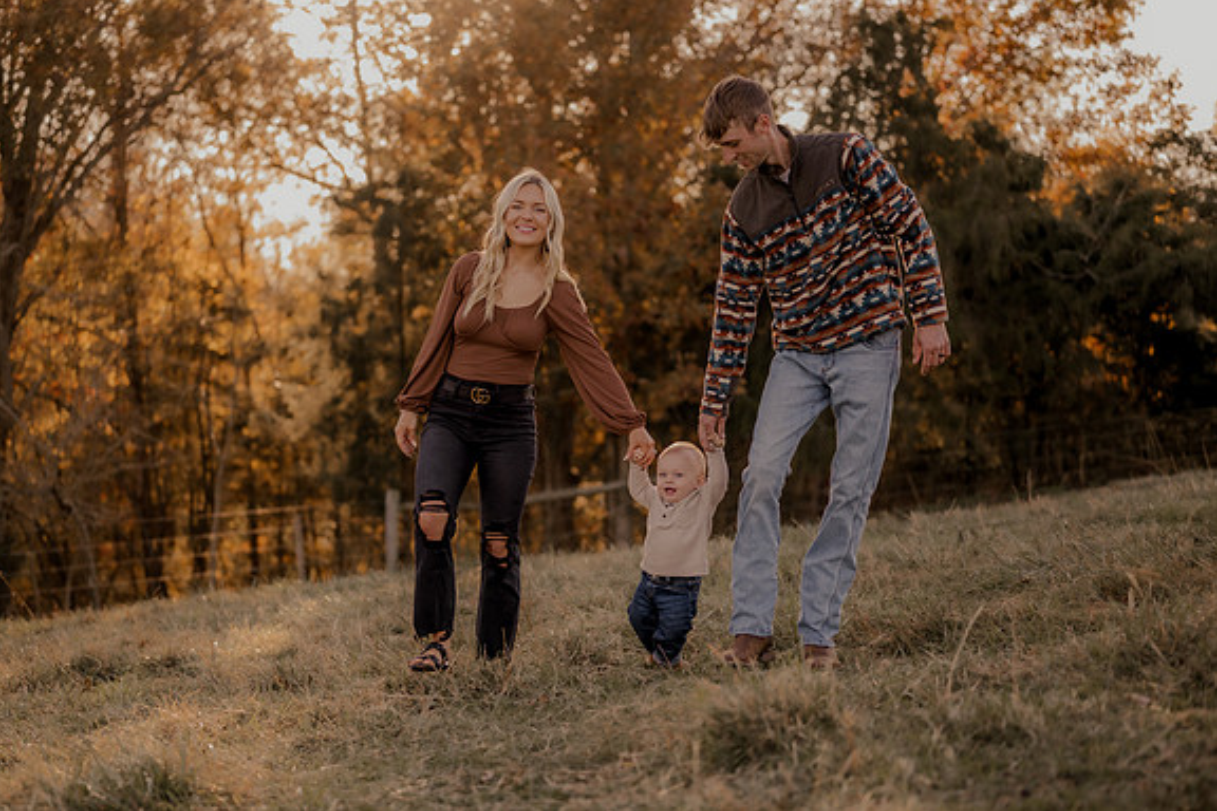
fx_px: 1994
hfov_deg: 33.9
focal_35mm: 59
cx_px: 517
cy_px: 443
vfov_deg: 23.0
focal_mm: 50
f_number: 1.8
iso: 250
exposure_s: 1/1250
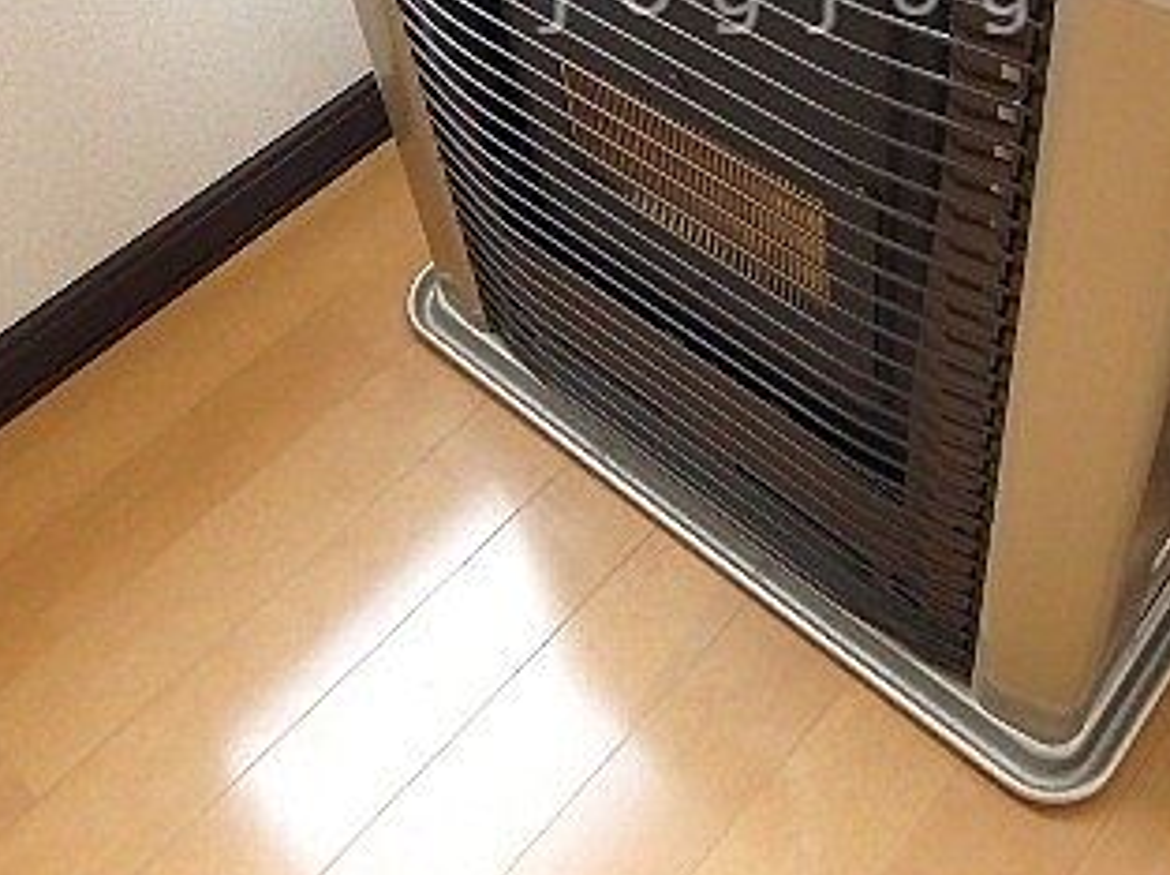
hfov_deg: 43.2
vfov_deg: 31.0
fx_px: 1452
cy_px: -11
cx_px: 792
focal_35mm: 43
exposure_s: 1/30
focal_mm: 3.7
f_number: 3.5
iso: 400
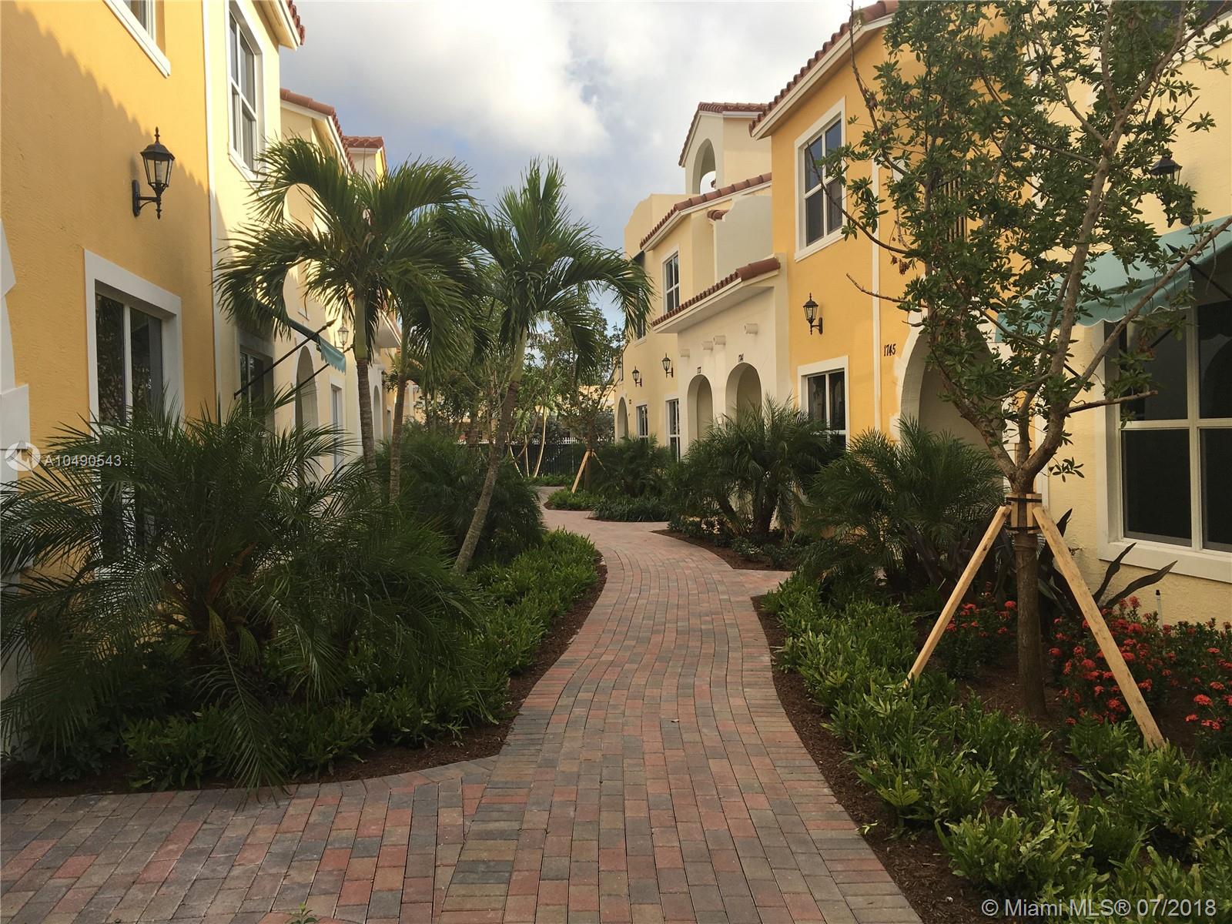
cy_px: 462
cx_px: 616
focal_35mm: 29
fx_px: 1032
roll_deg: +1.3
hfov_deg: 61.7
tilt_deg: +1.0
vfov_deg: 48.2
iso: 25
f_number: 2.2
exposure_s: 1/864
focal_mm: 4.15
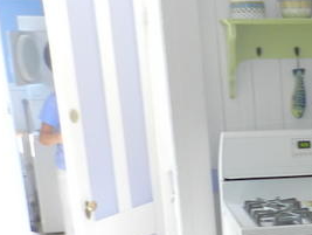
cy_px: 296
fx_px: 776
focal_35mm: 86
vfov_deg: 16.4
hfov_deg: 21.1
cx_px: 381
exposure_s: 1/40
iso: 160
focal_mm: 4
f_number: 3.4
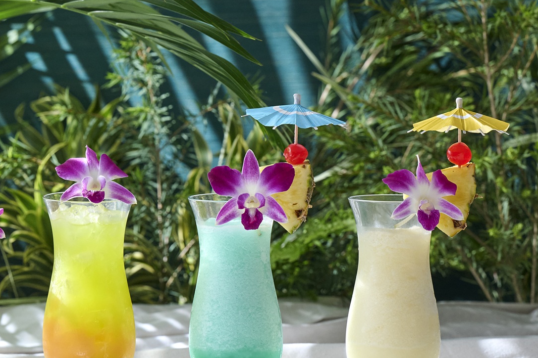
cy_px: 208
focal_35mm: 233
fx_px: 3482
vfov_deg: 5.9
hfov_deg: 8.8
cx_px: 87
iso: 800
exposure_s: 1/160
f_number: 7.1
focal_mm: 110
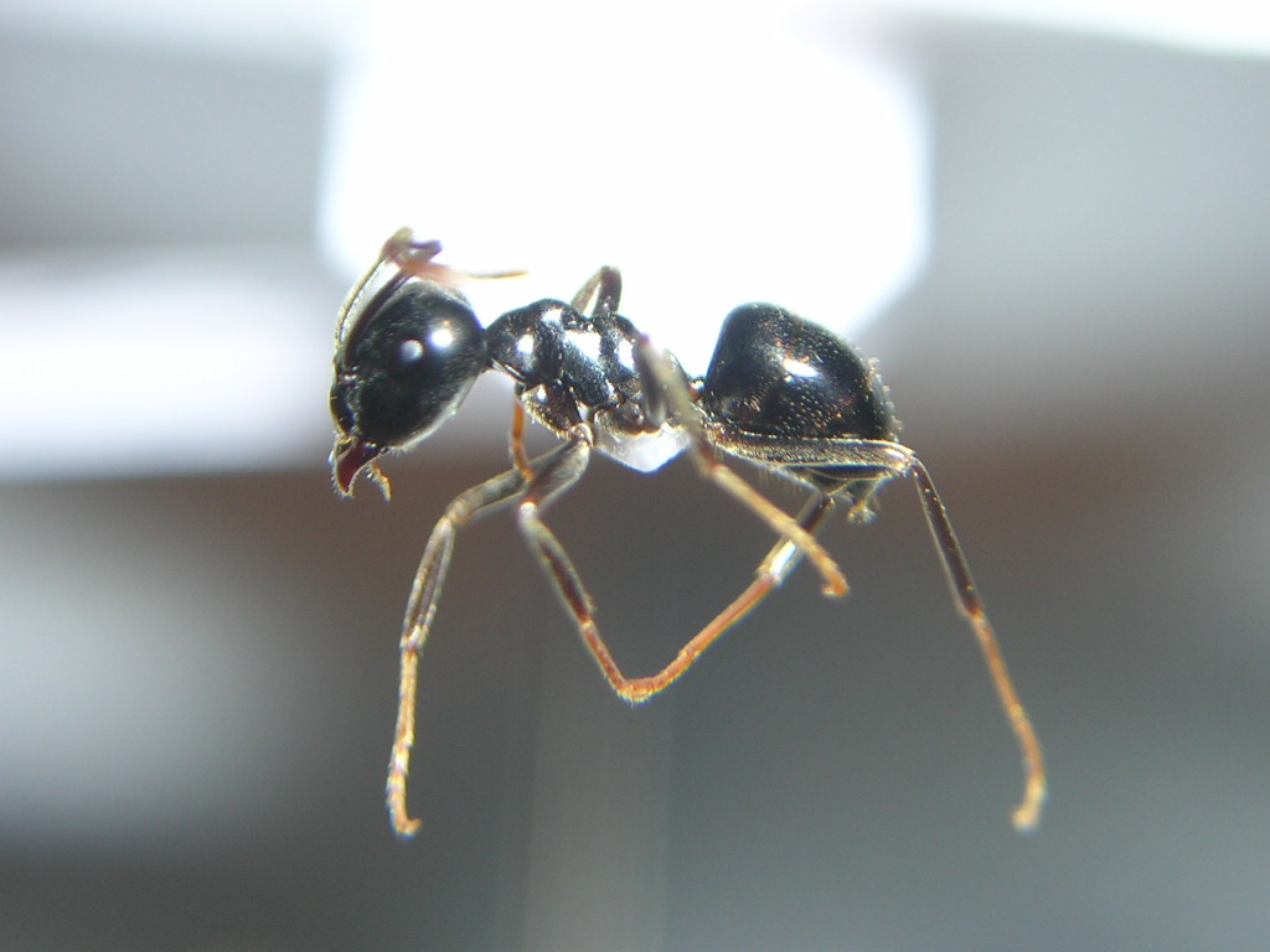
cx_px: 635
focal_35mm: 104
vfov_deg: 14.2
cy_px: 476
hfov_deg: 18.9
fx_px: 3816
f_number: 4.6
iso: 100
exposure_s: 1/60.1
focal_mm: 13.6
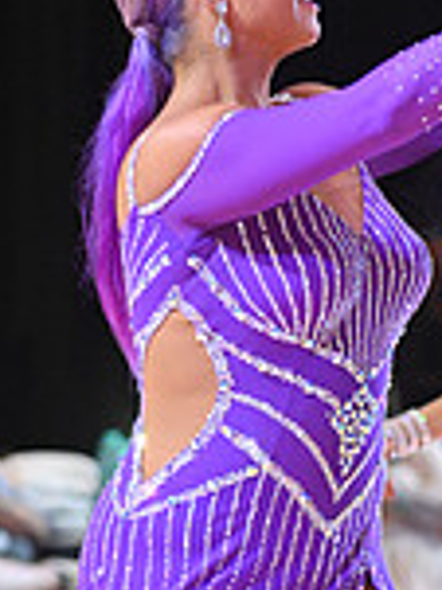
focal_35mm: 536
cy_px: 754
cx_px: 514
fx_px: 9138
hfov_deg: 2.8
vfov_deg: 3.7
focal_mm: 145
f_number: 4
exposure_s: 1/200
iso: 2000
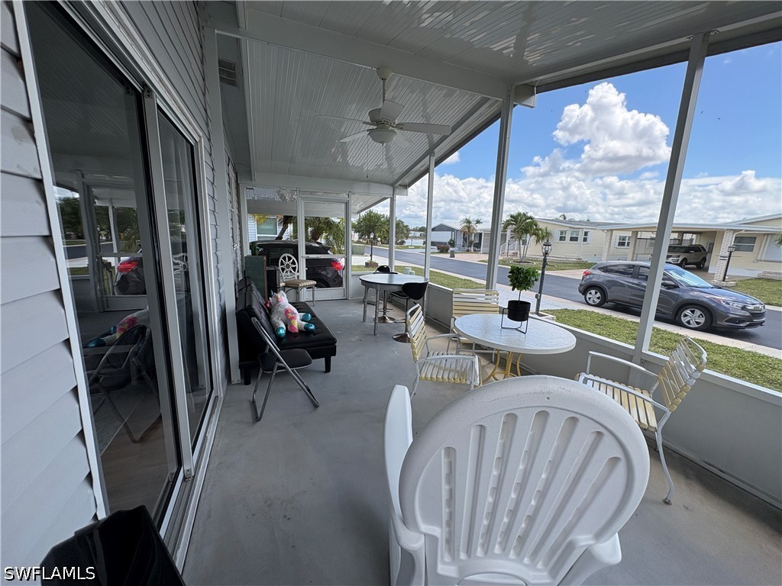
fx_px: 316
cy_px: 293
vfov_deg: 85.7
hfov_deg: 102.1
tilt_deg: -10.1
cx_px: 391
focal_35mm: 14
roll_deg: -1.1
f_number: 2.2
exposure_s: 1/587
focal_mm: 2.22
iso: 64
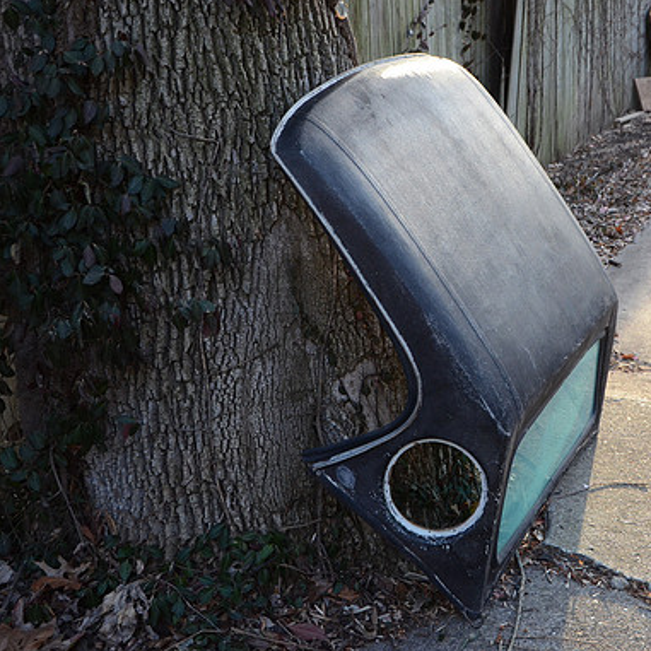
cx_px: 466
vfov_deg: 27.7
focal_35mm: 62
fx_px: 1319
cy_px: 325
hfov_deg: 27.4
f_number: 6.3
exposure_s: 1/160
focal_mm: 32
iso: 800
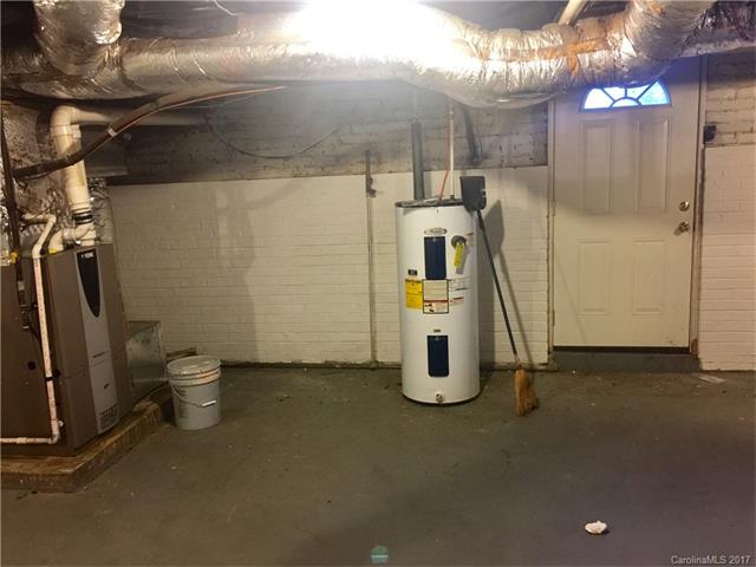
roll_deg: +2.0
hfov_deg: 61.7
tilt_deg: -8.8
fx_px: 633
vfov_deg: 48.2
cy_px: 284
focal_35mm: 29
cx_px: 378
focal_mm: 4.15
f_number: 2.2
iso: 100
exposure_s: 1/10
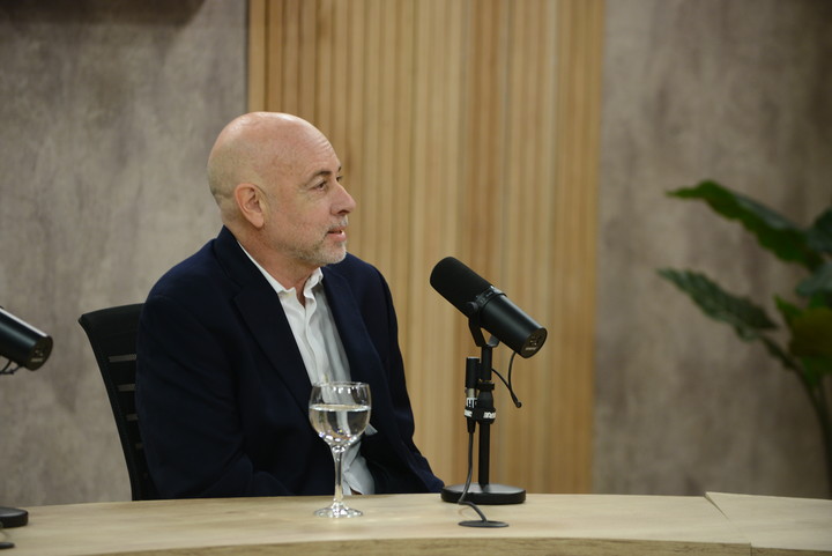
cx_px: 416
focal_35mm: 200
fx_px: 4625
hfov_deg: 10.3
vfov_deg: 6.9
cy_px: 278
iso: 1000
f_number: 5.6
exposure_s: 1/125
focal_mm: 200
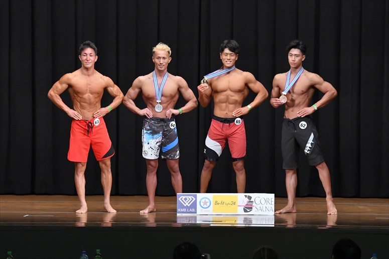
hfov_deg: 12.2
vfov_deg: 8.2
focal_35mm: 168
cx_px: 194
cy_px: 130
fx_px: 1814
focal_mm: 112
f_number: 5.6
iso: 8000
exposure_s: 1/400
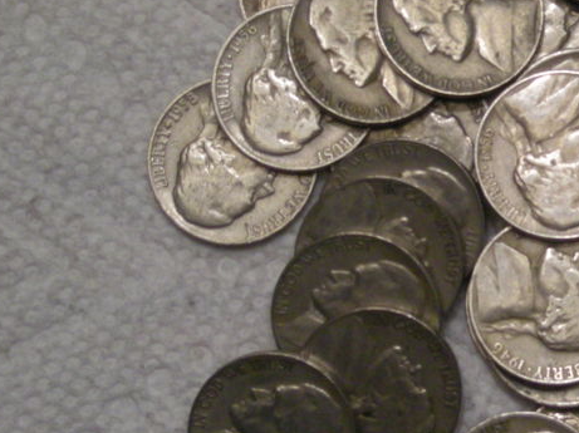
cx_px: 571
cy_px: 134
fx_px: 2758
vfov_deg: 9.0
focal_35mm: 165
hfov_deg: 11.9
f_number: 3.9
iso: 228
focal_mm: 12.3
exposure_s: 1/52.8
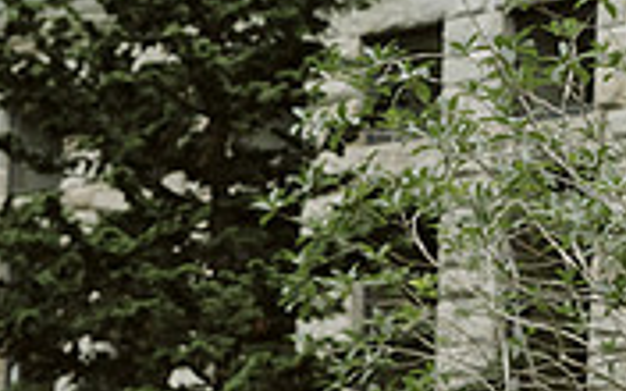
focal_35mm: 188
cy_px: 659
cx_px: 569
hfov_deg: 11.1
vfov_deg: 6.8
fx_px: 3207
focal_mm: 50
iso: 1000
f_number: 2.8
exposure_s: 1/400
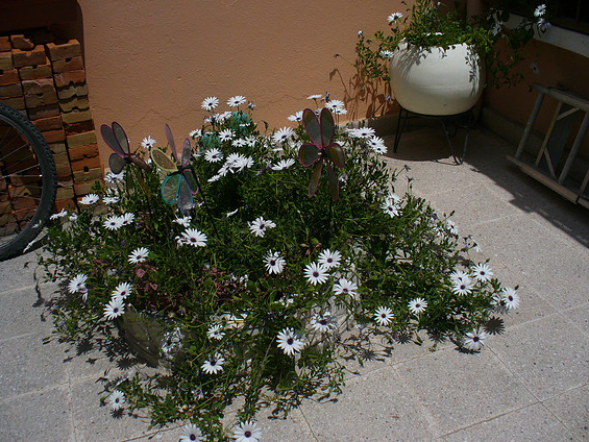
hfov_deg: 49.0
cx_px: 292
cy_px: 222
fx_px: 647
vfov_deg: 37.7
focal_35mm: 38
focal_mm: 6.1
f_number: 5.6
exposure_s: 1/1000
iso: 80
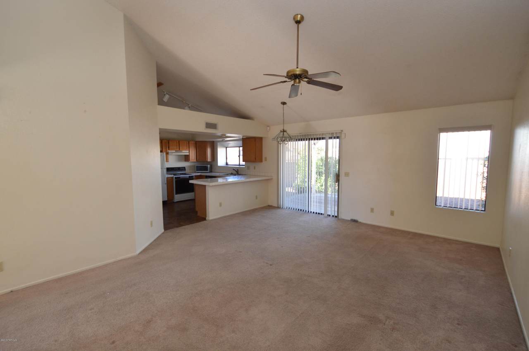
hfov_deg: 100.4
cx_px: 264
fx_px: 220
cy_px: 176
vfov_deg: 77.2
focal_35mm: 15
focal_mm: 10
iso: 400
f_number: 5
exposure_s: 1/100
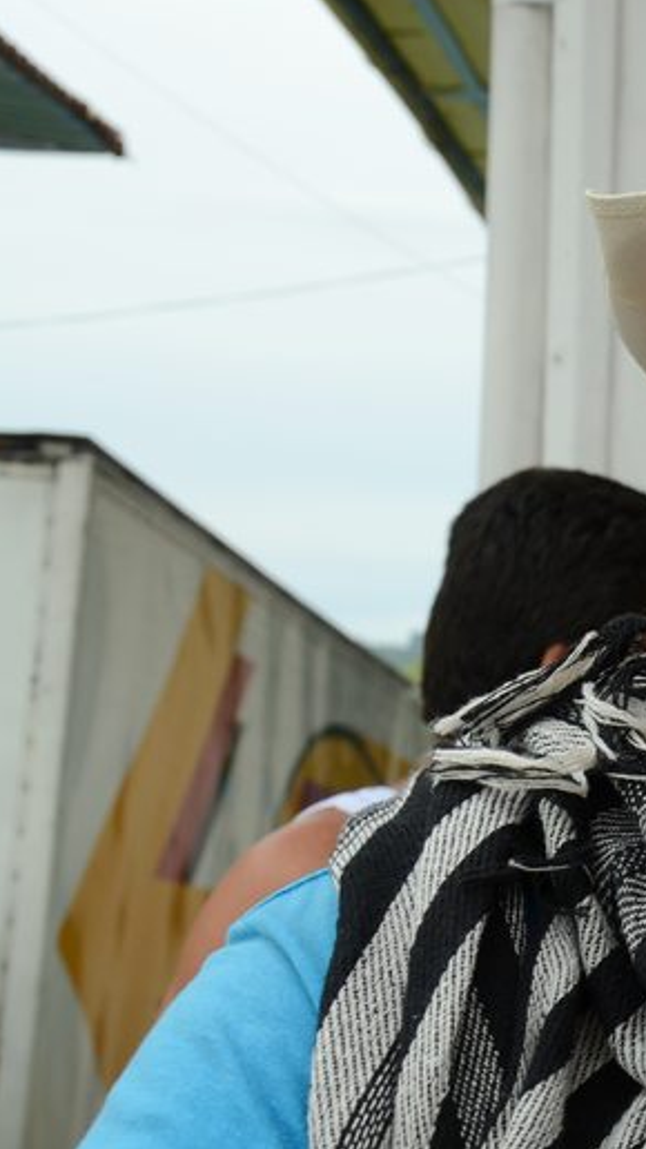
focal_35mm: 104
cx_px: 911
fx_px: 3169
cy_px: 570
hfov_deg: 11.3
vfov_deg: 20.6
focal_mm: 38
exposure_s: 1/250
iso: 400
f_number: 8
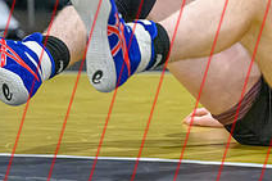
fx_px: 4175
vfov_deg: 2.5
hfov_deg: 3.7
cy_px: -37
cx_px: 348
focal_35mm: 553
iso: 14400
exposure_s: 1/800
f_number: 2.8
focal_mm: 160
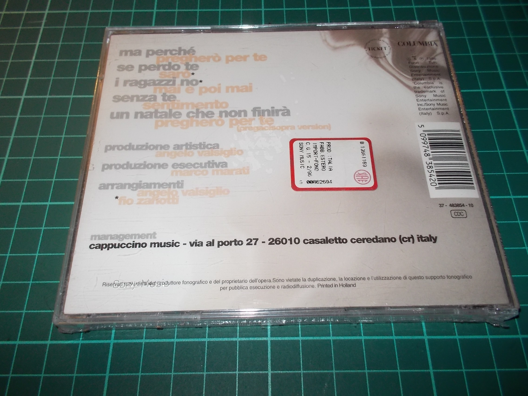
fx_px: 442
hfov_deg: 61.7
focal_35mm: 29
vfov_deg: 48.2
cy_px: 198
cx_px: 264
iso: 200
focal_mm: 4.1
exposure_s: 1/30
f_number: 3.3
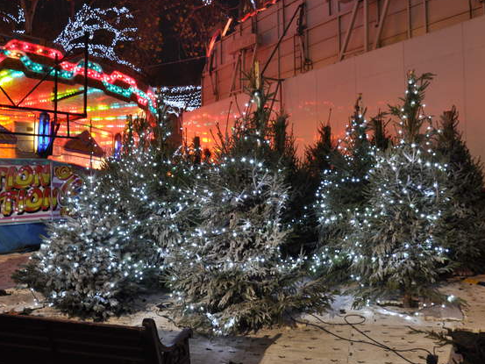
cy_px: 180
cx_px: 264
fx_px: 420
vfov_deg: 46.8
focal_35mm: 30
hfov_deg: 59.9
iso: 640
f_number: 8
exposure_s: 1/4
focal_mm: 18
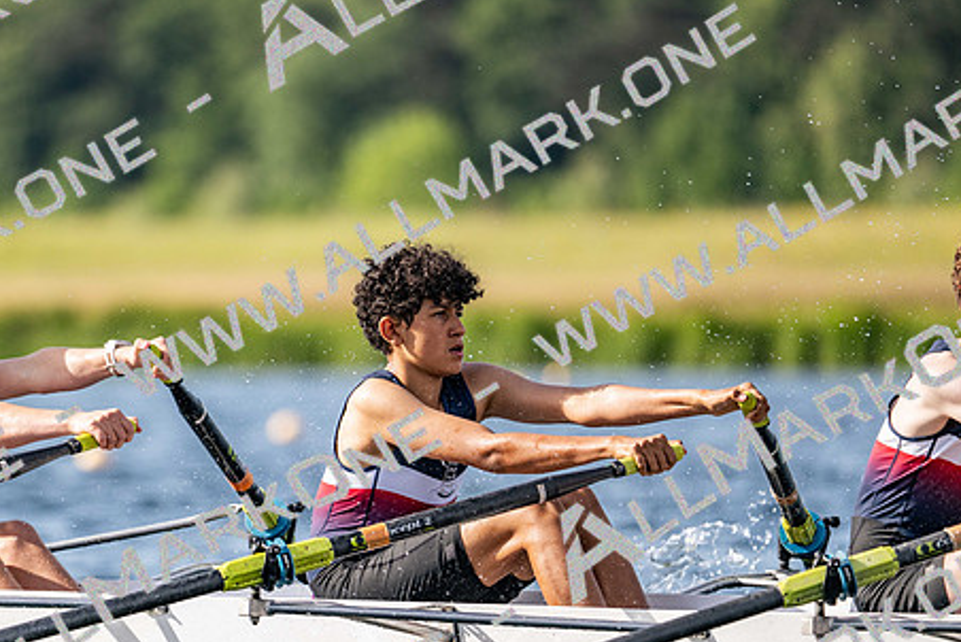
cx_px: 378
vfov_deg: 2.7
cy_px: 403
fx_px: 13703
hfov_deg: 4.0
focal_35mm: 513
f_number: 4.5
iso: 450
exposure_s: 1/2500
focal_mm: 400
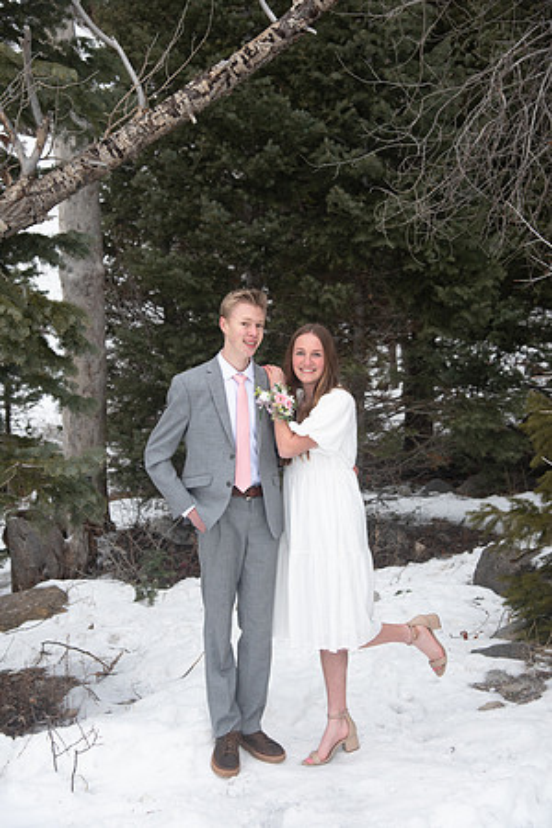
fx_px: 1196
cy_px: 414
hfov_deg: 26.0
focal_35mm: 52
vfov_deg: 38.2
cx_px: 276
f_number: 5
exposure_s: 1/125
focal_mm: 52
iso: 320
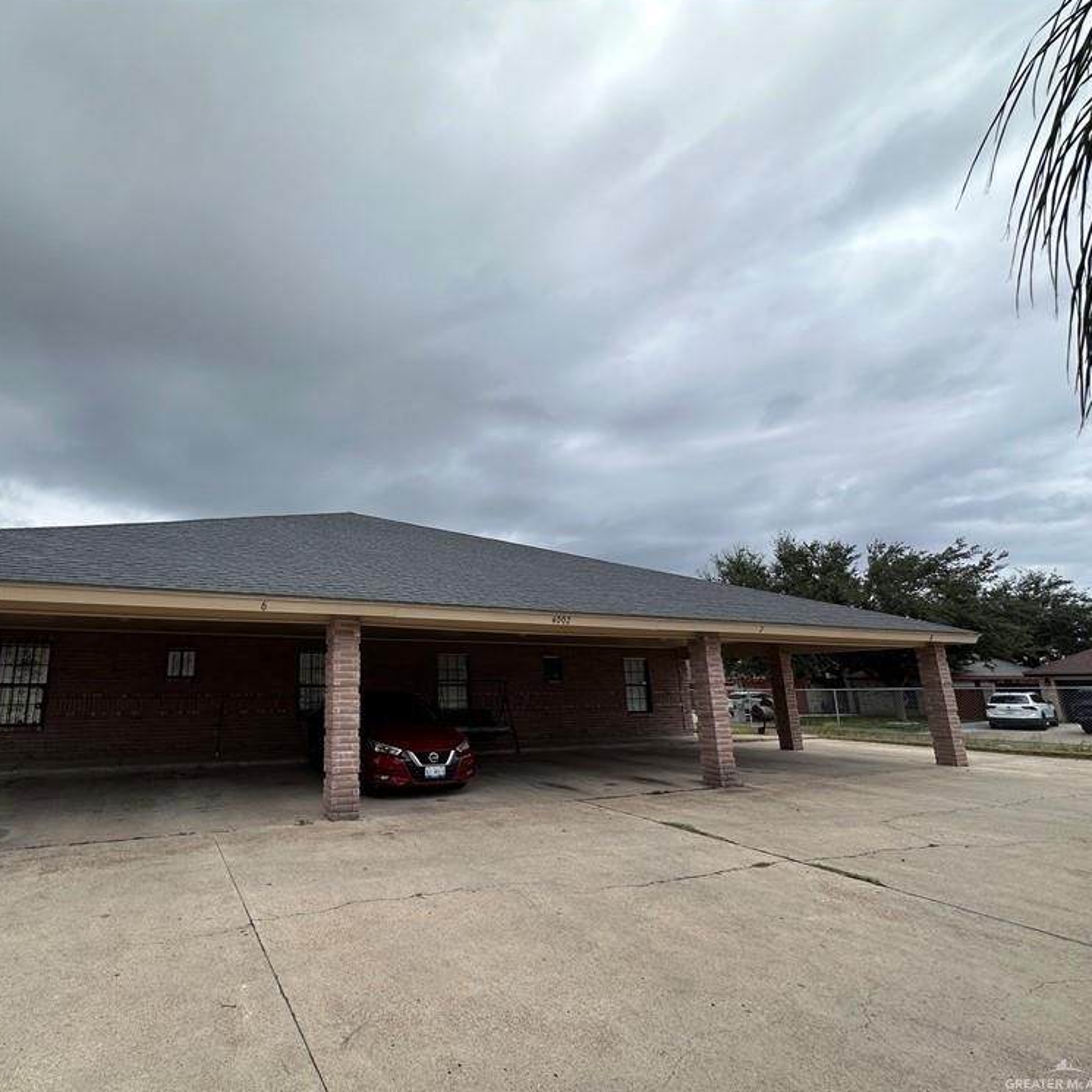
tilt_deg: +12.8
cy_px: 553
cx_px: 388
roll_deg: -0.5
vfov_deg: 84.0
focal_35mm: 17
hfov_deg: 81.9
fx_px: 607
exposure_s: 1/1689
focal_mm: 2.22
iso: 40
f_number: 2.2
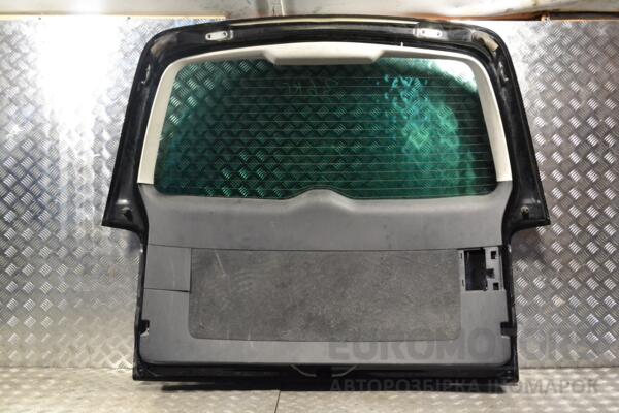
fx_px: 671
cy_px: 206
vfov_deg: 34.2
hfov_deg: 49.6
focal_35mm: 39
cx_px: 310
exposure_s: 1/200
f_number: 7.1
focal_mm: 26
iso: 3200
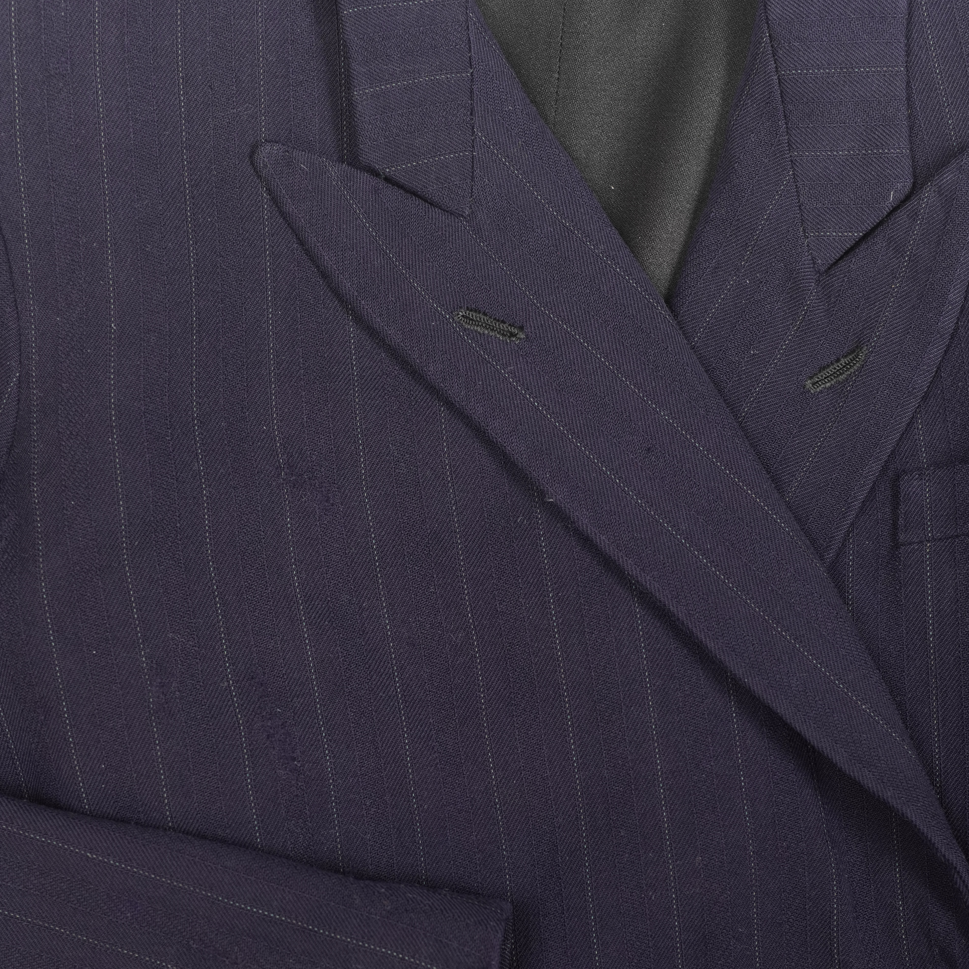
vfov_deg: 27.4
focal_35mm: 62
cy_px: 707
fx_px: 1964
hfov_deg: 27.7
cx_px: 484
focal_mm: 32
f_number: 4.5
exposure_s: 1/30
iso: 500
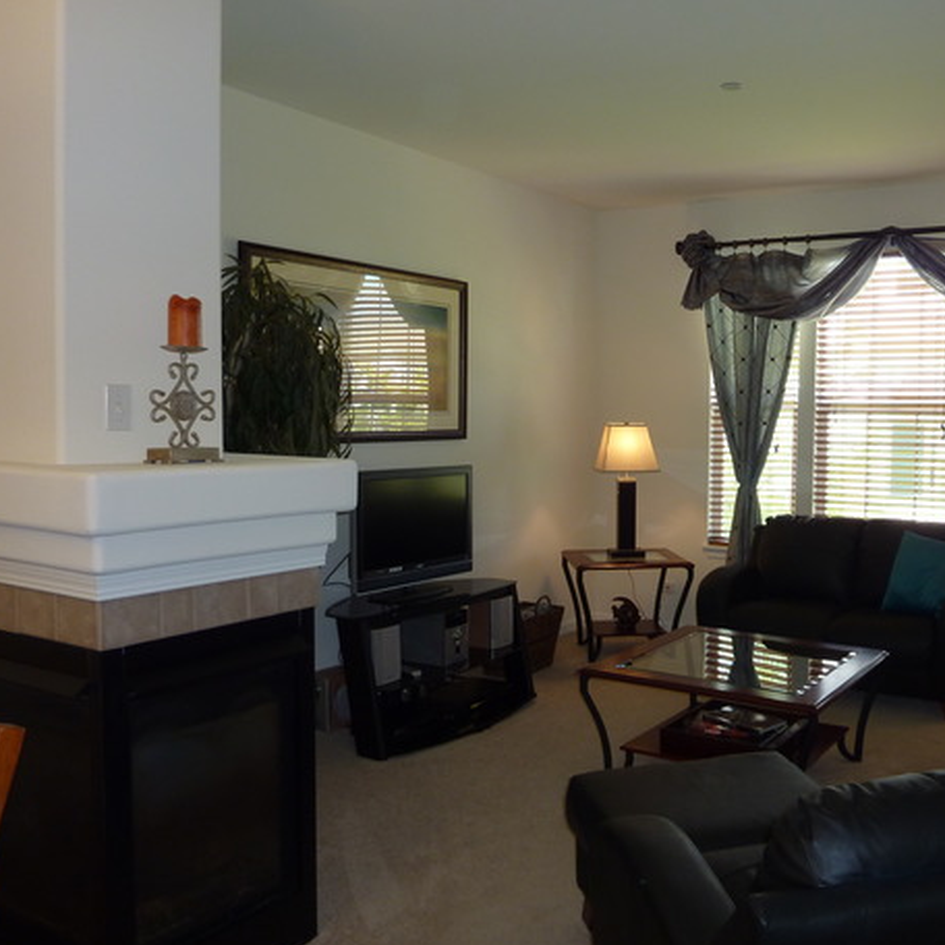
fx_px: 957
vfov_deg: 52.5
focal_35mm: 31
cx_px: 636
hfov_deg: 51.5
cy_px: 477
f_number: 3.3
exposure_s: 1/30
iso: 125
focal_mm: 4.1
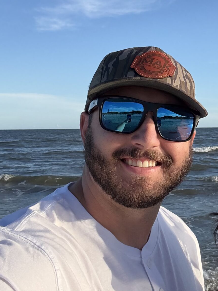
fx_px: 420
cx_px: 195
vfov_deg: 38.2
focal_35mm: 50
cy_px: 132
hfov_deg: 28.0
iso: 32
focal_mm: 2.69
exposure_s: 1/720
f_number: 1.9
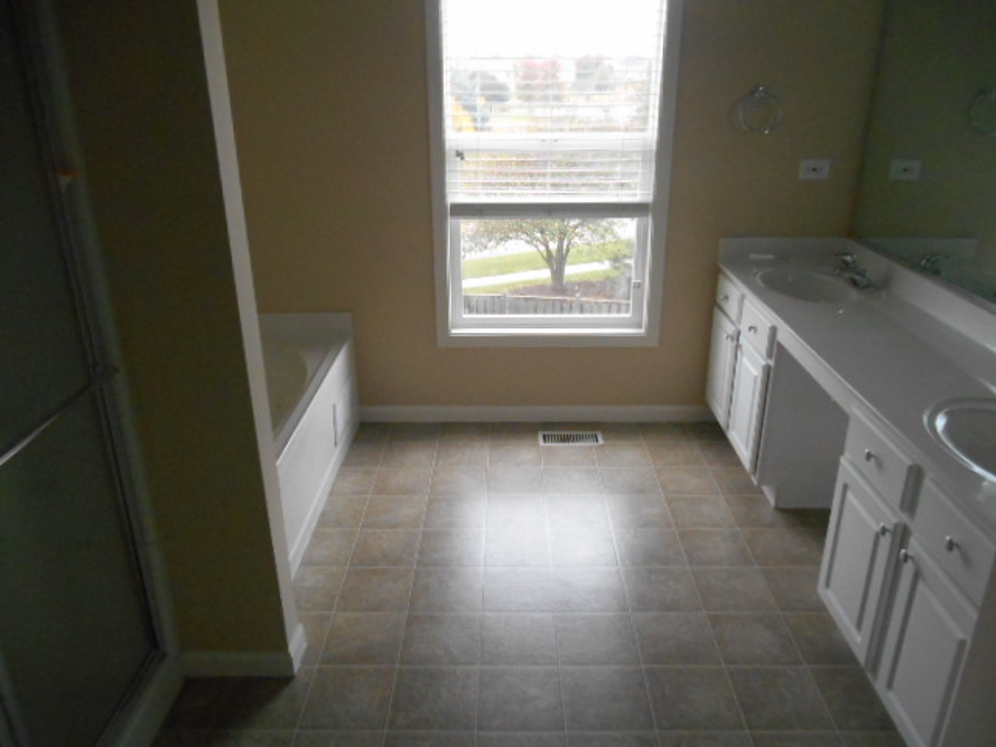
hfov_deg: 67.3
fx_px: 748
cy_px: 374
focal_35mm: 26
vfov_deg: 53.1
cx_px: 498
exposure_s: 1/250
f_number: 3.4
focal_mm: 4.7
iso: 640
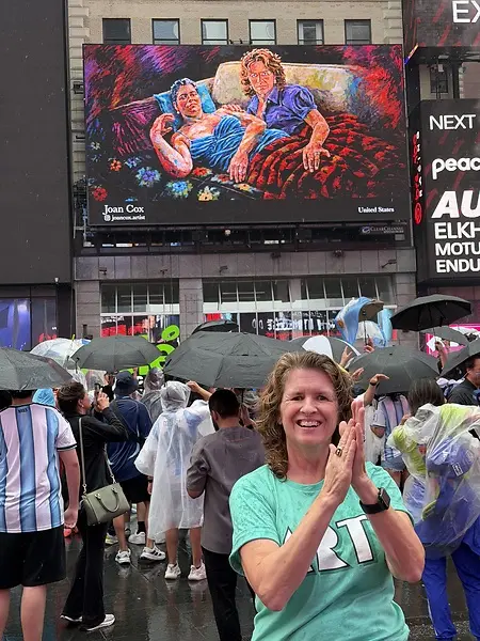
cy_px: 320
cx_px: 240
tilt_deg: +6.1
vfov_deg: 39.7
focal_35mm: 48
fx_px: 887
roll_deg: +2.0
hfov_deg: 30.3
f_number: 1.78
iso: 64
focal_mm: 6.76
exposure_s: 1/205
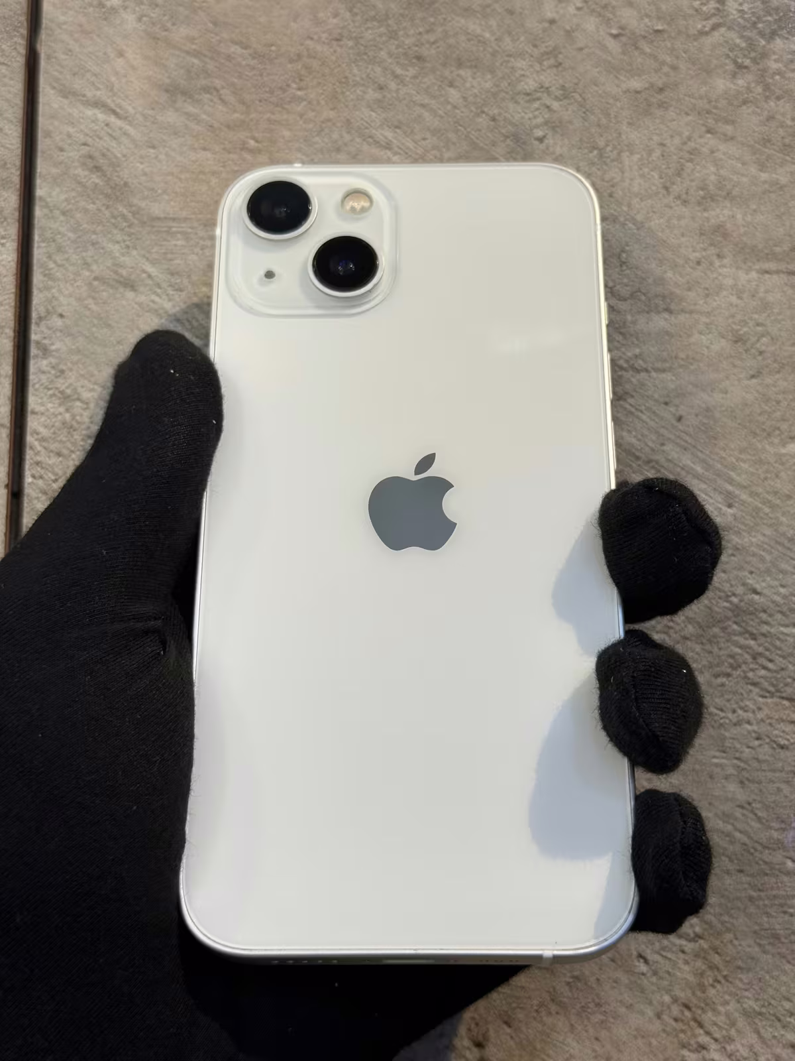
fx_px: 1470
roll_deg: -0.7
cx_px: 398
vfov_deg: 39.7
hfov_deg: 30.3
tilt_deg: +9.7
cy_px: 530
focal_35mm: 48
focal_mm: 6.76
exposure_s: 1/50
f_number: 1.78
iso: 50
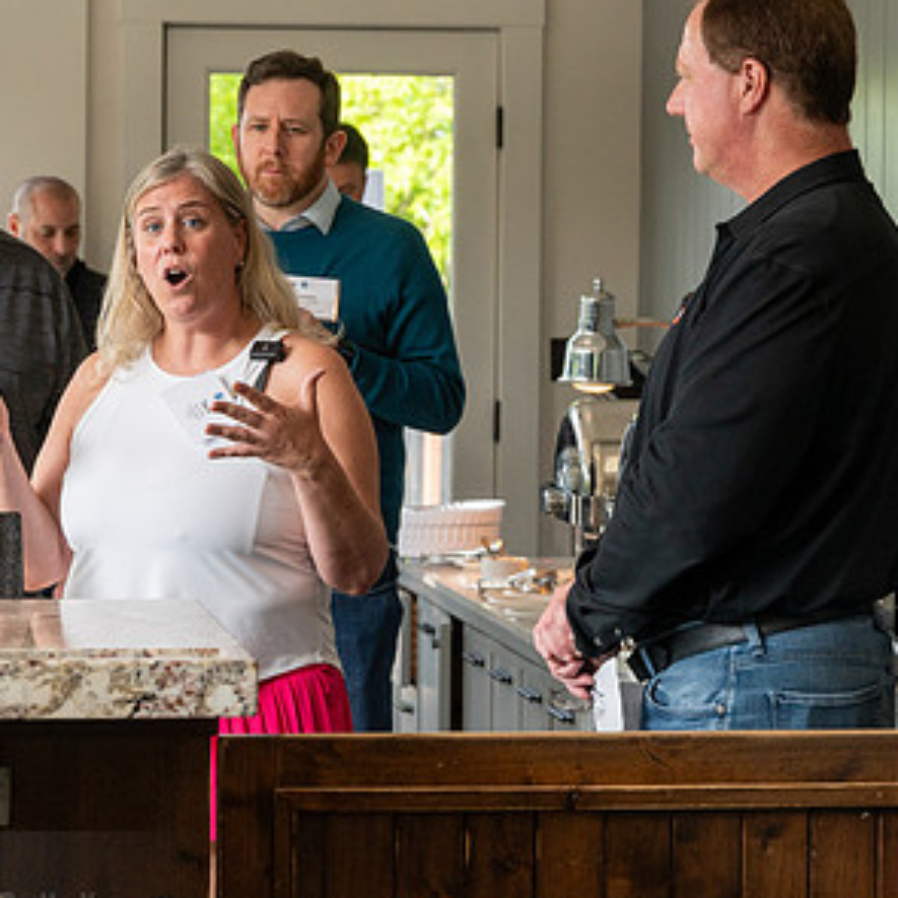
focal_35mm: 137
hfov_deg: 12.7
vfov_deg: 12.7
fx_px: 4021
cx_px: 323
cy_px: 281
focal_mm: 70
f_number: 5
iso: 1000
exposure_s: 1/640
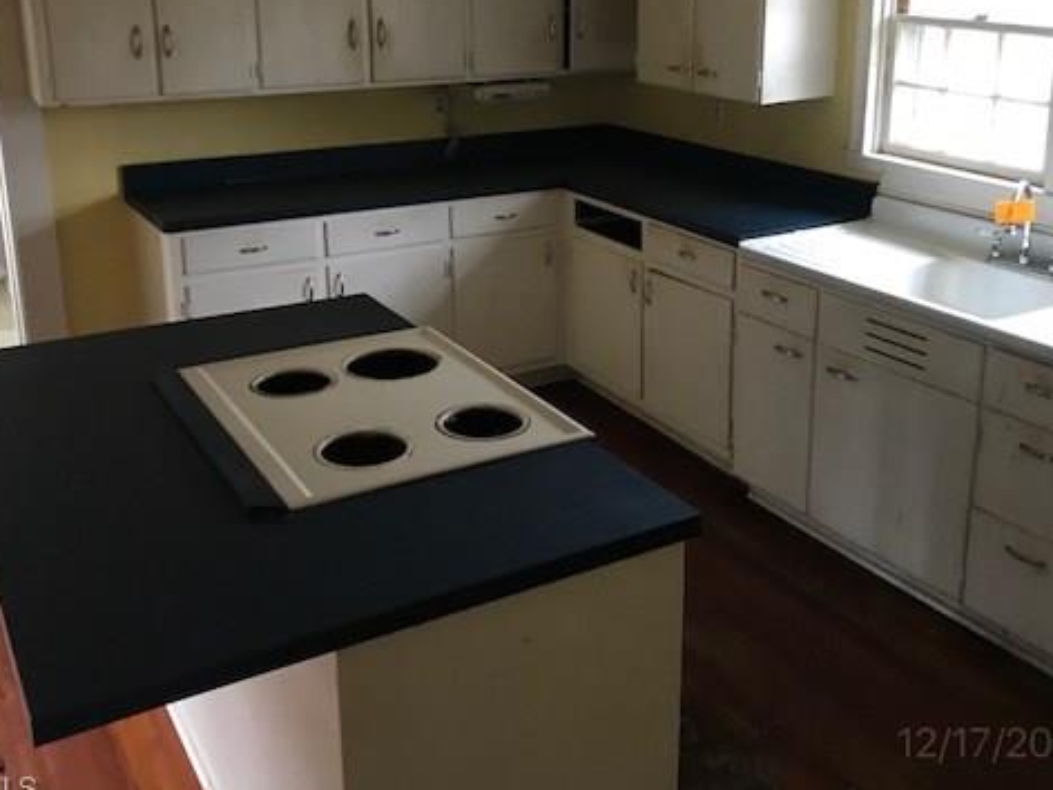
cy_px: 274
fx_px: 1156
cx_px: 591
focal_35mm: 38
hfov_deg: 48.9
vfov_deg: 37.4
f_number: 1.8
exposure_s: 1/15
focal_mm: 3.99
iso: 100
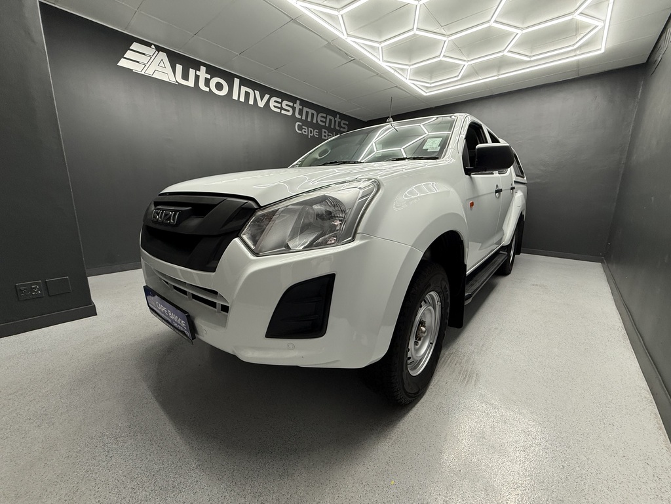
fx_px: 271
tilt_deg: -11.8
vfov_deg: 85.7
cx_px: 336
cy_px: 252
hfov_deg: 102.1
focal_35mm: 14
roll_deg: -0.8
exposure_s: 1/99
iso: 160
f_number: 2.2
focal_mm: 2.22
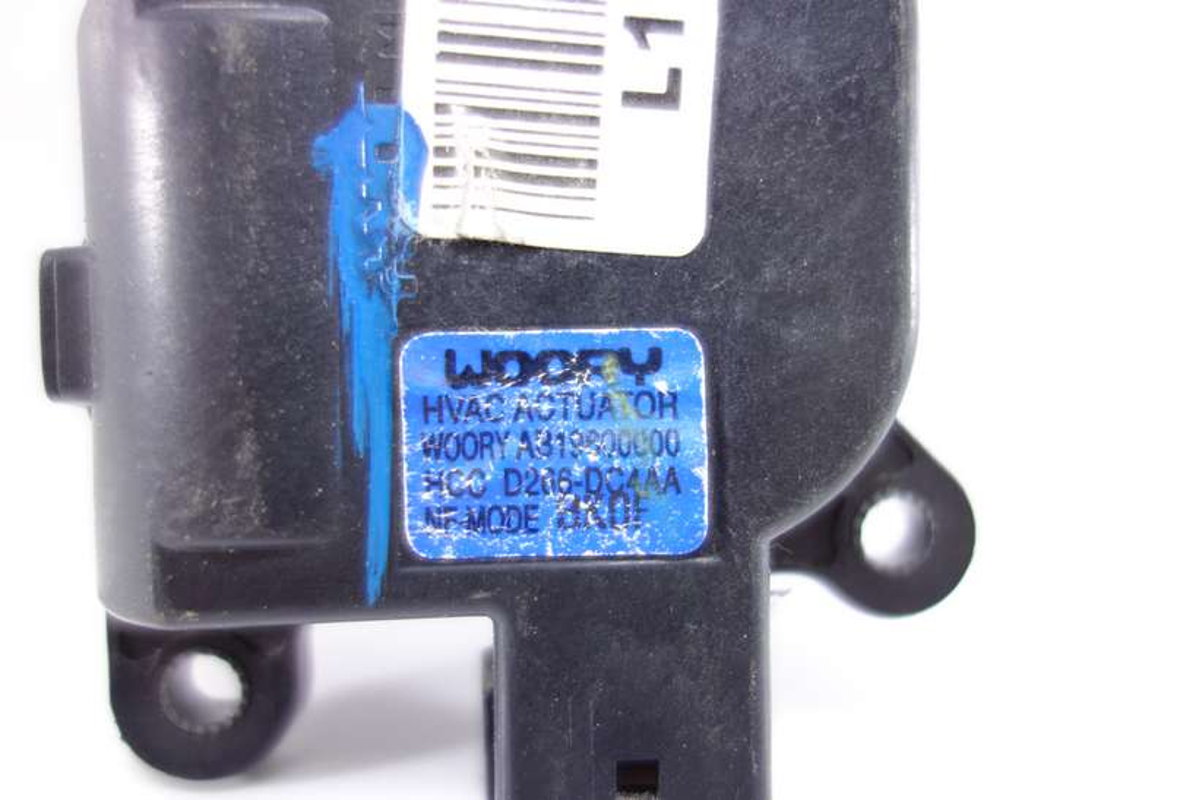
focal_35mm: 28
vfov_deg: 46.4
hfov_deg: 65.5
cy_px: 400
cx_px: 600
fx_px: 933
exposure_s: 1/40
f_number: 1.8
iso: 125
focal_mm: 10.4
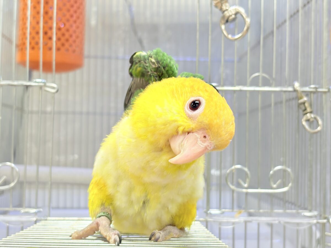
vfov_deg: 28.0
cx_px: 166
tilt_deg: +3.1
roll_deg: -0.3
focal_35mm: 52
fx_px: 497
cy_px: 124
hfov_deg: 36.8
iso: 80
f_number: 1.6
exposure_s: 1/97
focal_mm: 5.96
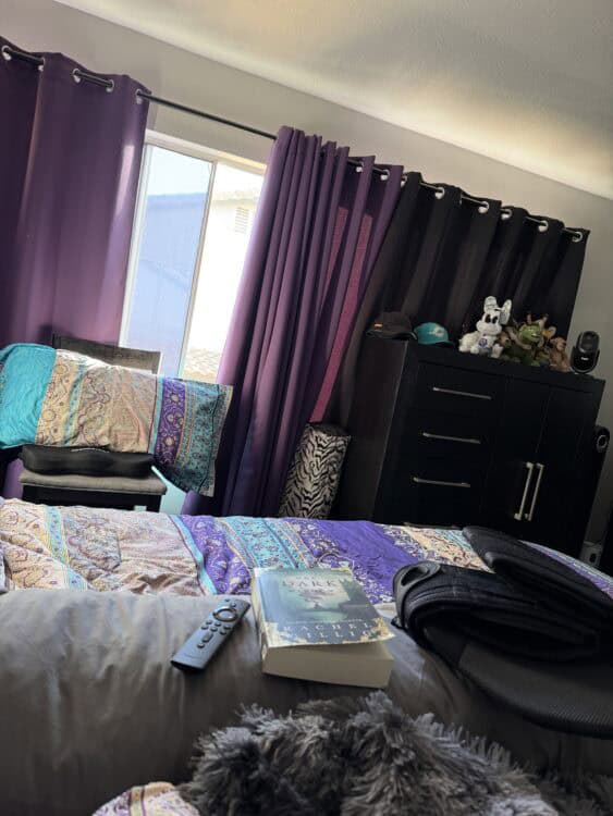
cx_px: 306
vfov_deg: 71.6
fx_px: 566
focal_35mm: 24
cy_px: 408
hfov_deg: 56.8
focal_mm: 6.8
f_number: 1.8
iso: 250
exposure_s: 1/60
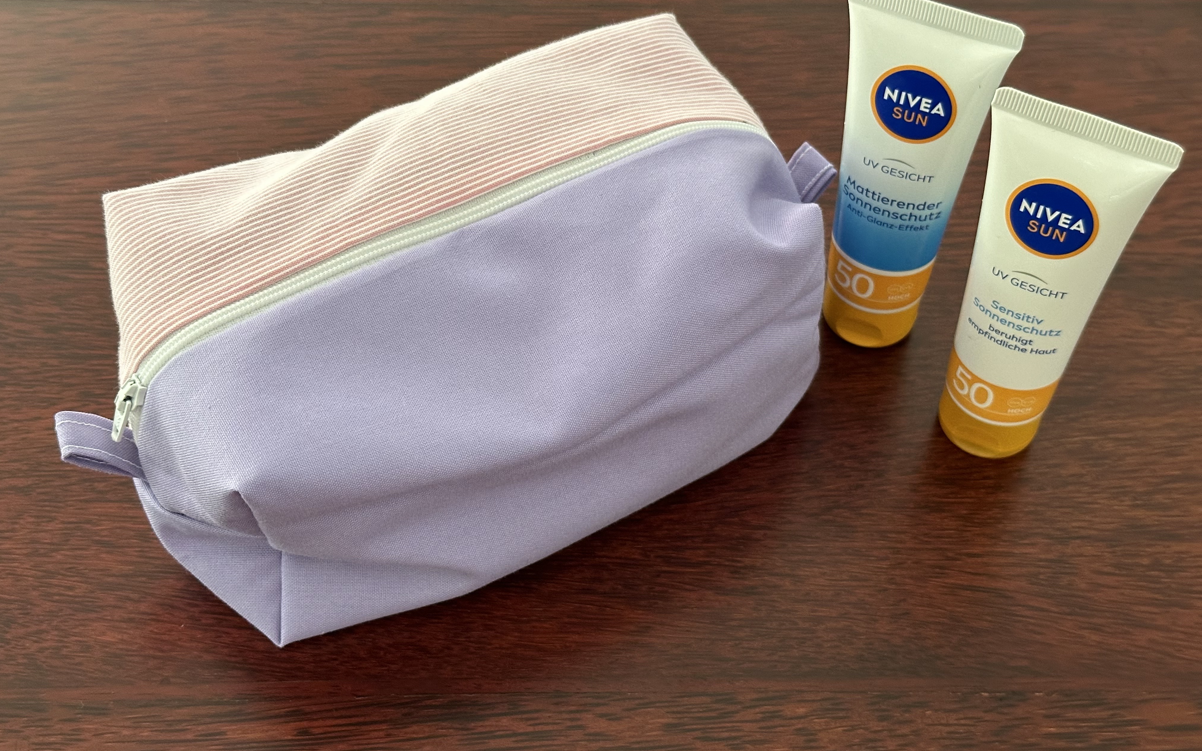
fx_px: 1671
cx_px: 601
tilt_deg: -51.6
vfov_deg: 25.3
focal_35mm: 51
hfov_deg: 39.6
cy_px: 347
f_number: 1.78
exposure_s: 1/60
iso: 250
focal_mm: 6.86
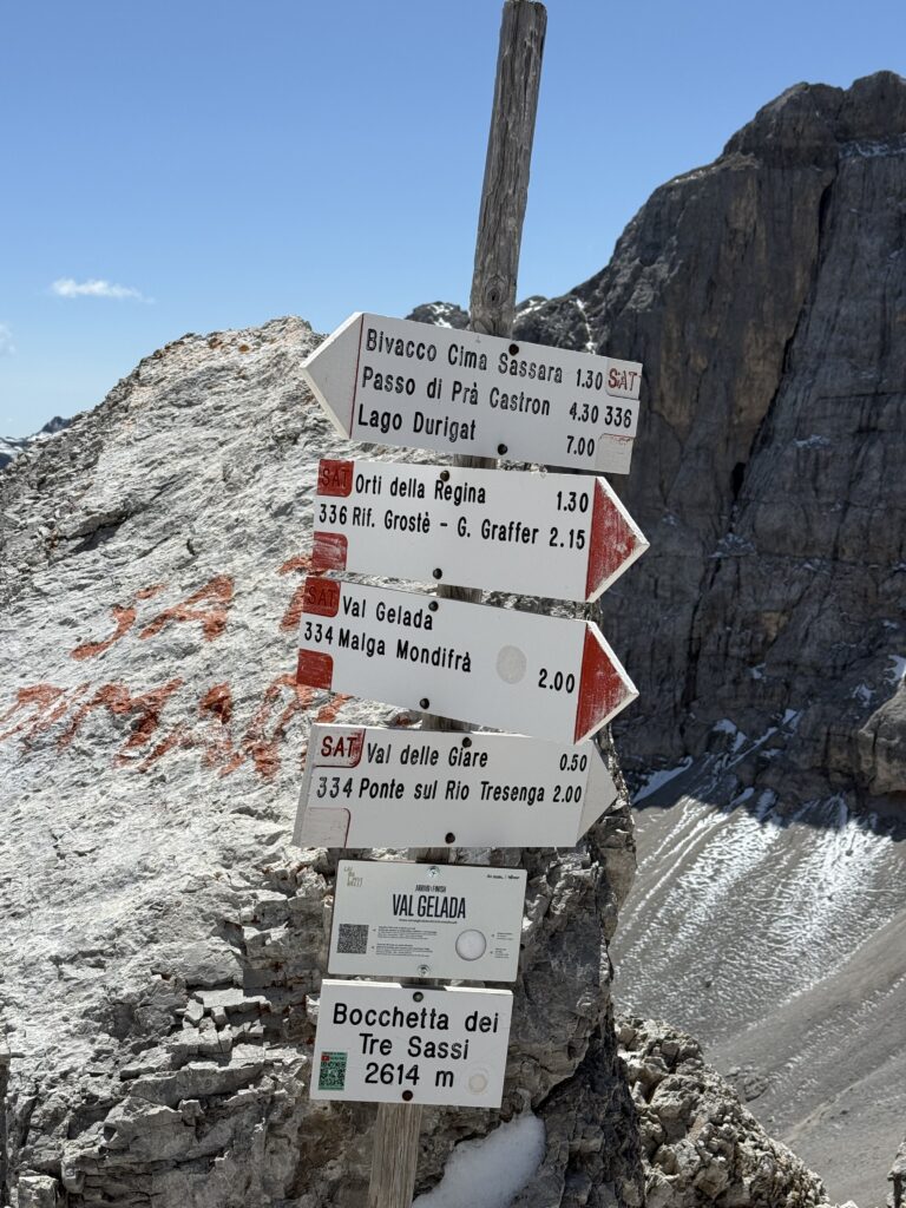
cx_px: 453
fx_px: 1675
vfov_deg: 39.7
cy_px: 604
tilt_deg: -5.6
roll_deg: +0.6
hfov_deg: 30.3
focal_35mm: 48
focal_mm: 6.76
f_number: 1.78
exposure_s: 1/7143
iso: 64
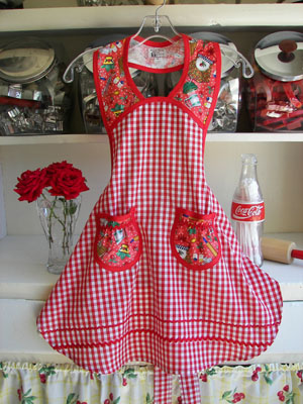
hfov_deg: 39.7
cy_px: 202
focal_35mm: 36
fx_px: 420
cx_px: 152
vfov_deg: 51.4
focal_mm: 6
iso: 50
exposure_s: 1/60
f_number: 2.8
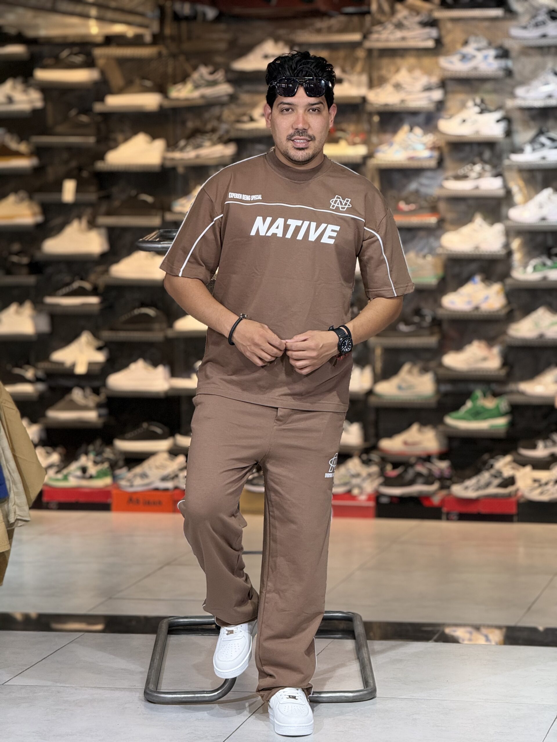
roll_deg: +0.1
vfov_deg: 16.4
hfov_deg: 12.3
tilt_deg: -4.6
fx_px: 2575
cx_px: 278
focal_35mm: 120
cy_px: 371
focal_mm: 15.66
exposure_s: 1/100
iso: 160
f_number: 2.8
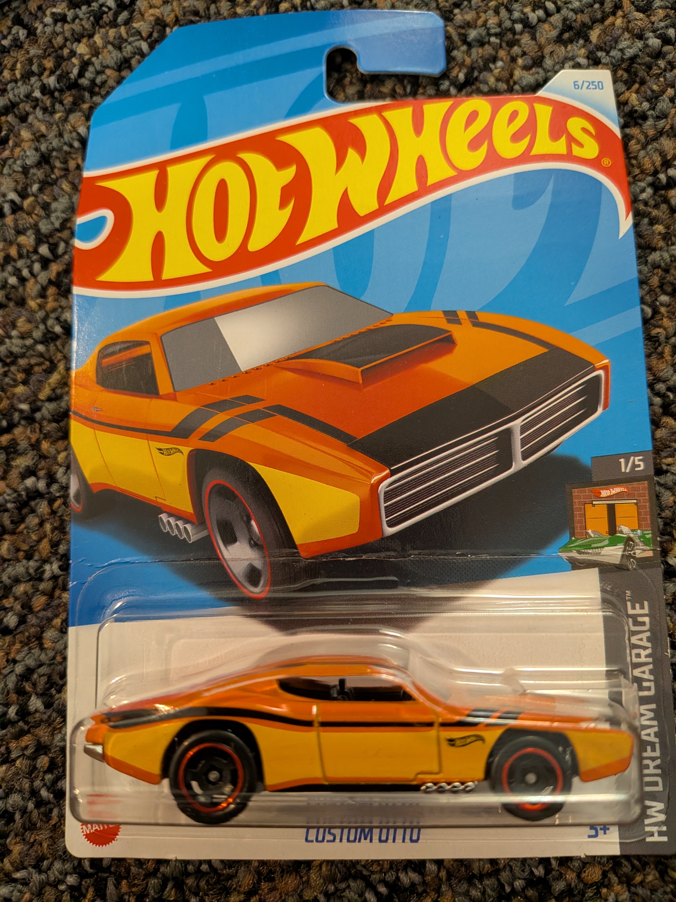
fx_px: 625
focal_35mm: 24
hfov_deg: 56.8
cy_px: 451
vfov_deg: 71.6
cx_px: 338
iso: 775
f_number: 1.7
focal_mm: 4.53
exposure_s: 1/60
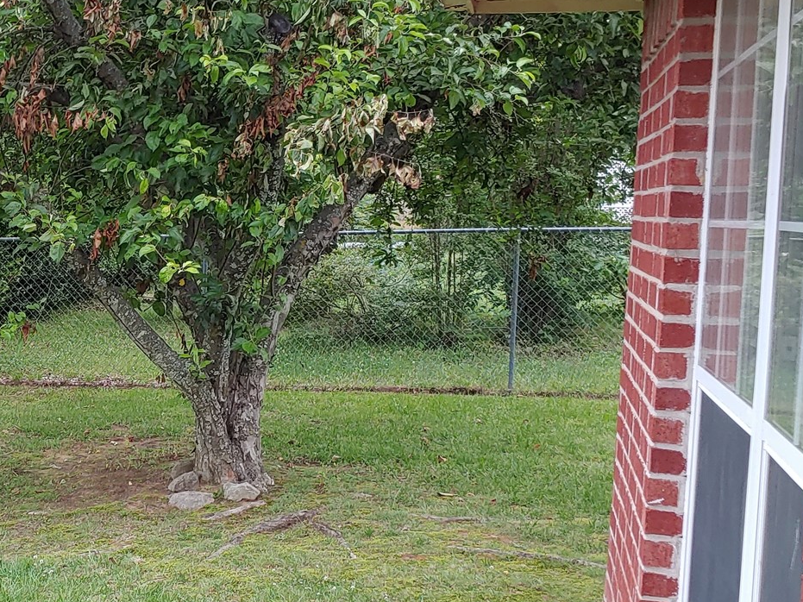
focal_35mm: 55
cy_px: 361
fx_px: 1276
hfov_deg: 32.5
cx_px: 26
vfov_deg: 26.5
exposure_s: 1/60
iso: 50
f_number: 1.5
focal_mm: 4.23
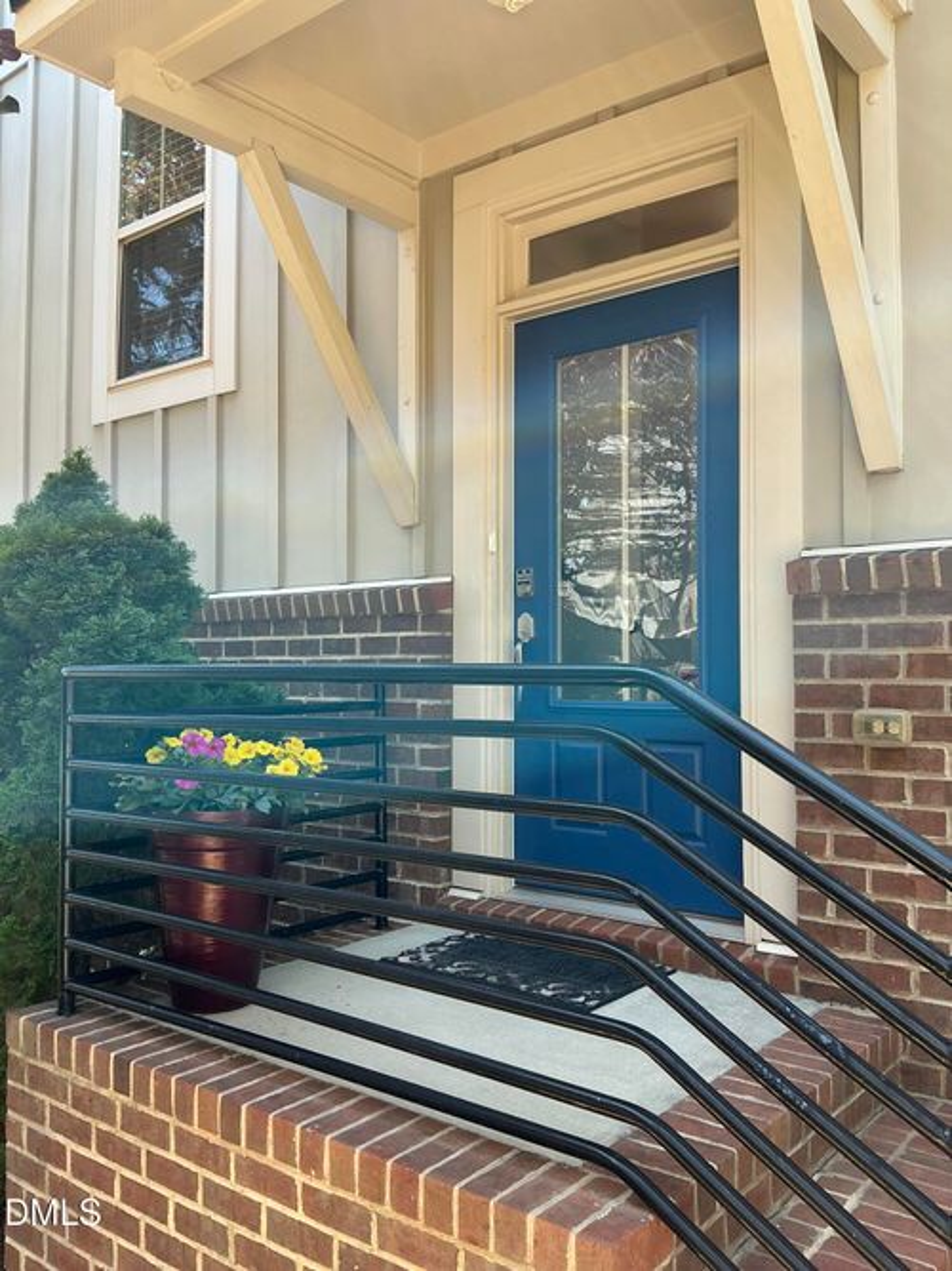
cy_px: 636
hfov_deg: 49.7
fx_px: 1027
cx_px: 476
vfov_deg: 63.5
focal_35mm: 28
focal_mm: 3
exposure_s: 1/128
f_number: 1.8
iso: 16
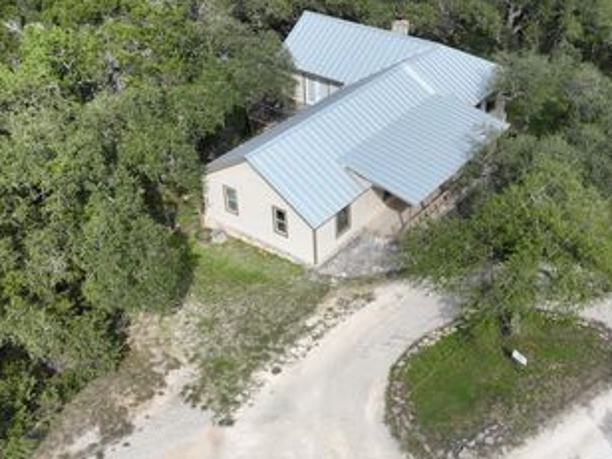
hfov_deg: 47.8
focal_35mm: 39
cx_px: 344
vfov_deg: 36.7
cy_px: 271
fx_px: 690
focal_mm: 12.29
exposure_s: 1/2000
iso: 100
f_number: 3.5
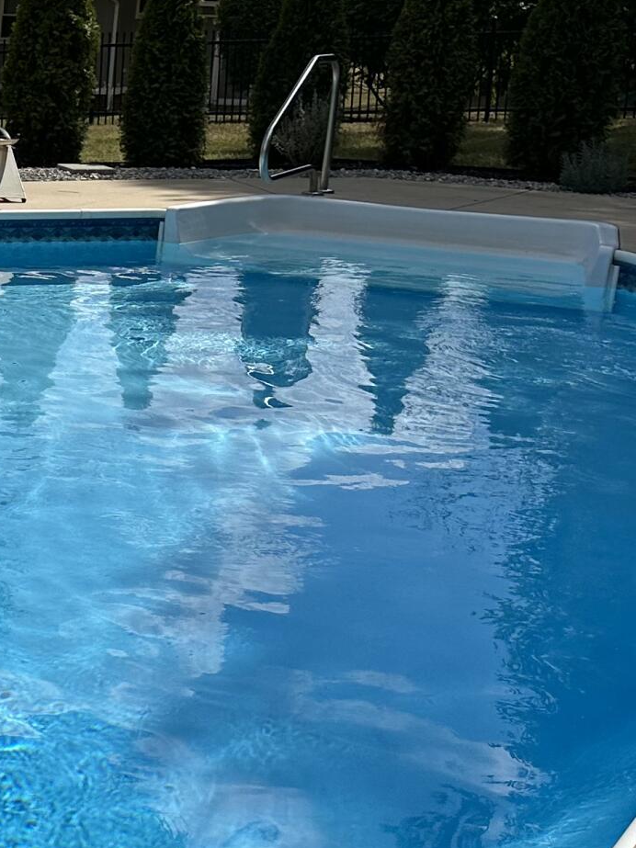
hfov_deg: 16.3
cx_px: -456
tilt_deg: -14.9
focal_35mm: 78
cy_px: 498
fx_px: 1911
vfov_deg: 25.0
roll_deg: -0.7
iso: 80
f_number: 1.78
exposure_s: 1/10753
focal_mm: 6.86
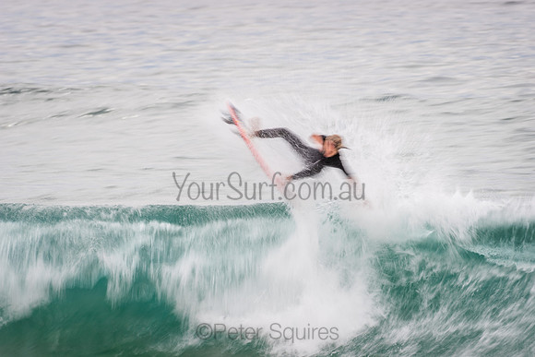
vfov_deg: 2.8
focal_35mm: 500
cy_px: 178
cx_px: 268
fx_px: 7432
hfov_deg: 4.1
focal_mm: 500
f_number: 11
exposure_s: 1/20
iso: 64
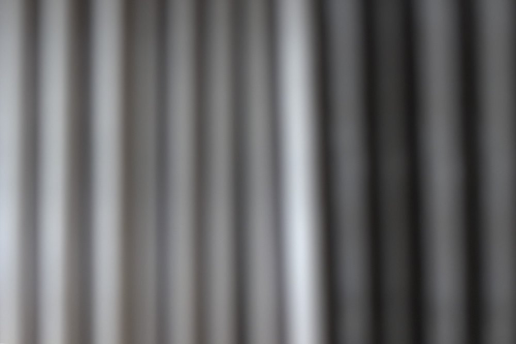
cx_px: 258
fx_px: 716
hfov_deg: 39.6
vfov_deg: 27.0
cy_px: 172
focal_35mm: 50
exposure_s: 1/25
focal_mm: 50
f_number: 2.8
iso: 320
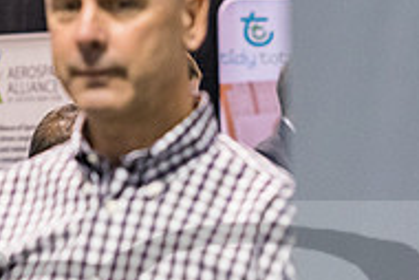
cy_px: 299
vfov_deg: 4.3
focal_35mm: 320
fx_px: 3727
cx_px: -196
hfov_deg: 6.4
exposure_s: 1/160
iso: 3200
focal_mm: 70
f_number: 3.5
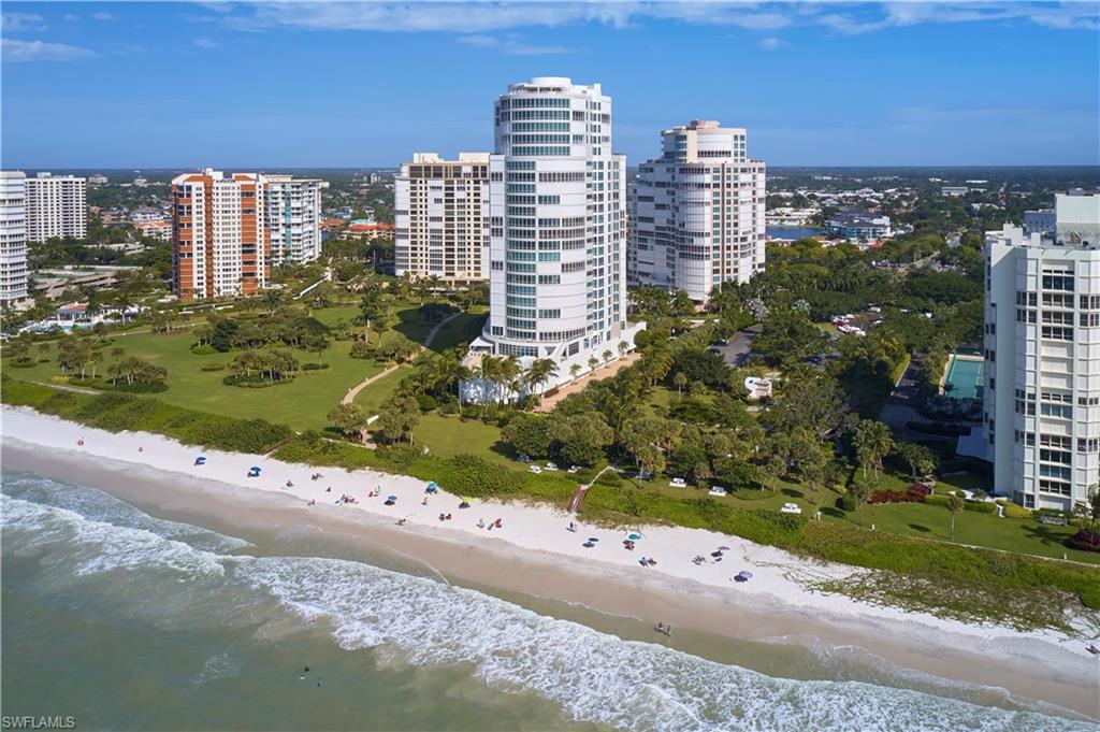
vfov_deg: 46.3
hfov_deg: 65.5
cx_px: 550
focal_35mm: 28
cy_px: 366
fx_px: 855
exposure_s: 1/800
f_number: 5.6
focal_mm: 10.26
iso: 100
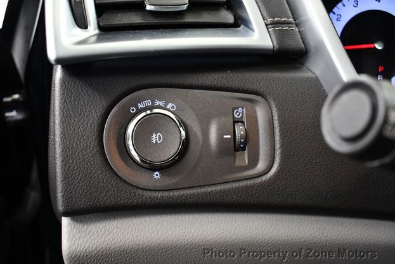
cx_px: 195
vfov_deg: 36.0
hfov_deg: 51.9
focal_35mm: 37
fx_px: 406
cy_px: 130
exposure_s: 1/60
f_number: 3.5
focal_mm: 18
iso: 3200
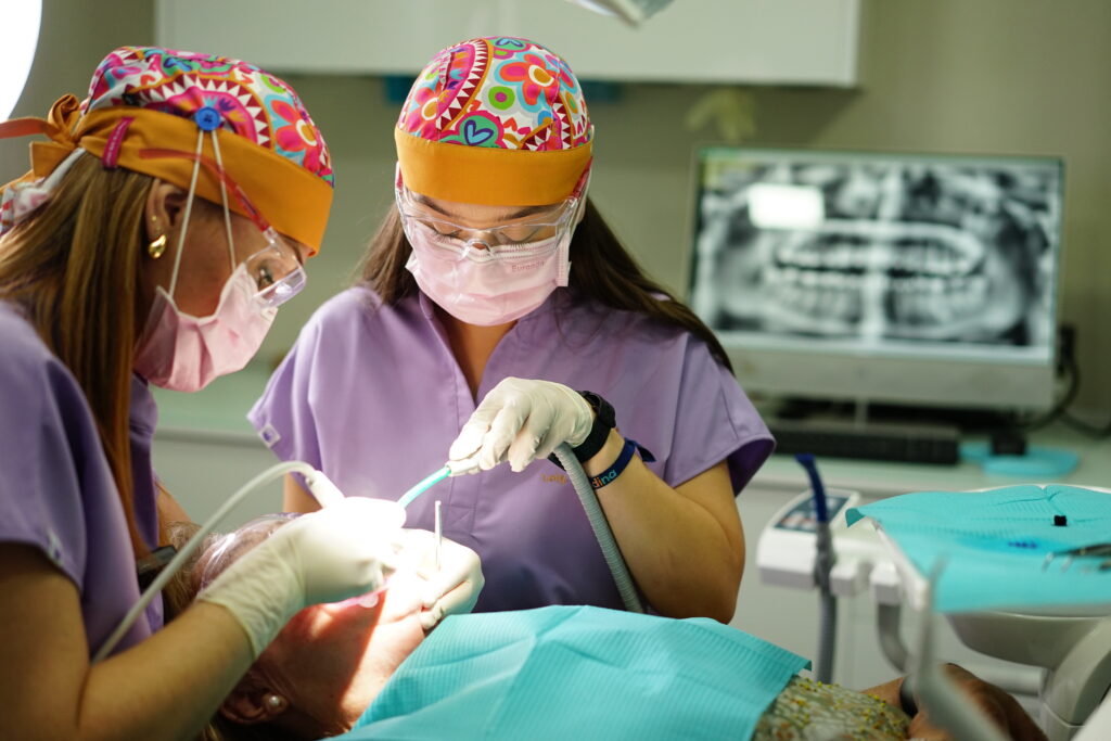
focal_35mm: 55
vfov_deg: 24.6
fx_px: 1697
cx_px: 556
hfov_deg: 36.2
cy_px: 370
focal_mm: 55
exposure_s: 1/500
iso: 800
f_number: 2.2
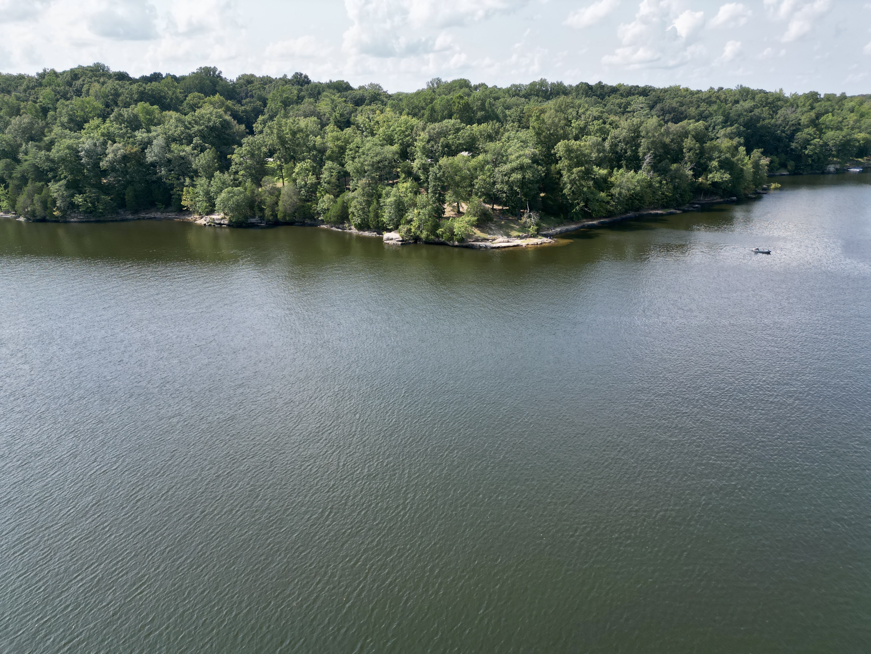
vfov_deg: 56.8
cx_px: 436
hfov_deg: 71.6
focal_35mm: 24
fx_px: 604
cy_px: 327
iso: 200
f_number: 1.7
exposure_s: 1/2000
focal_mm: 6.72
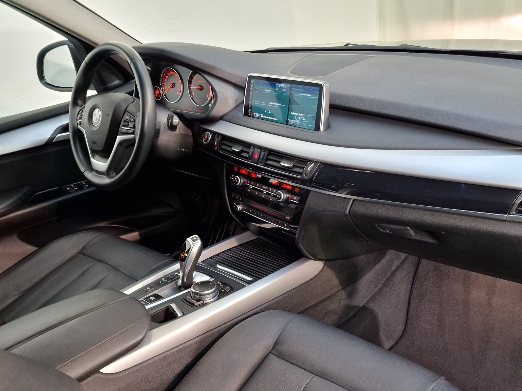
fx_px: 468
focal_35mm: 31
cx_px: 303
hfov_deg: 58.0
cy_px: 235
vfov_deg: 45.2
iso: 320
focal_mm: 6.4
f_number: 1.8
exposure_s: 1/33
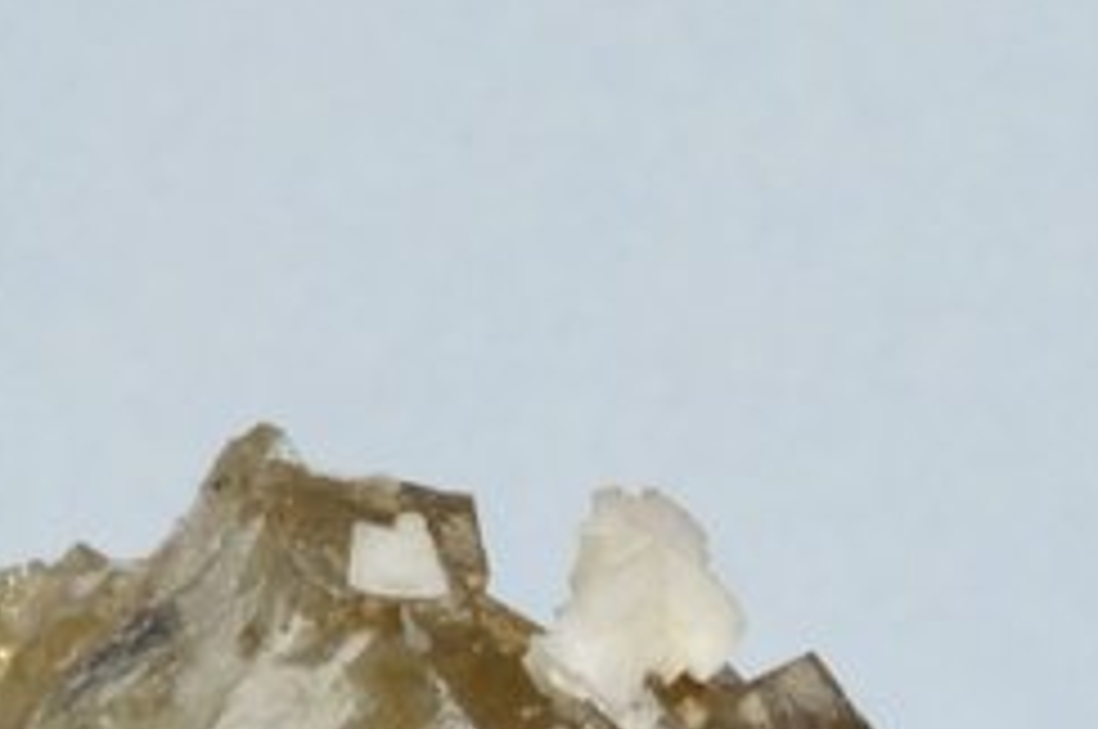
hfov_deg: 5.2
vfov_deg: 3.4
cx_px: 616
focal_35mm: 394
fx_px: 12001
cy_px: 2086
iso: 100
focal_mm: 40
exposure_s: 2.5
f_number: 25
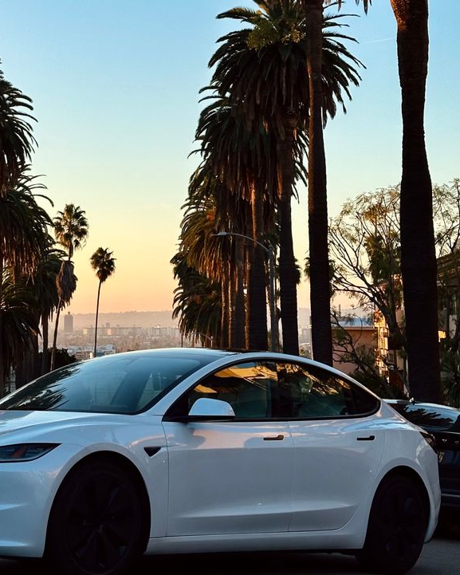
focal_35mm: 78
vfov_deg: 24.1
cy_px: 134
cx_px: 132
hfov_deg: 19.6
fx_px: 1327
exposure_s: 1/1030
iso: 64
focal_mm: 6.86
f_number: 1.78
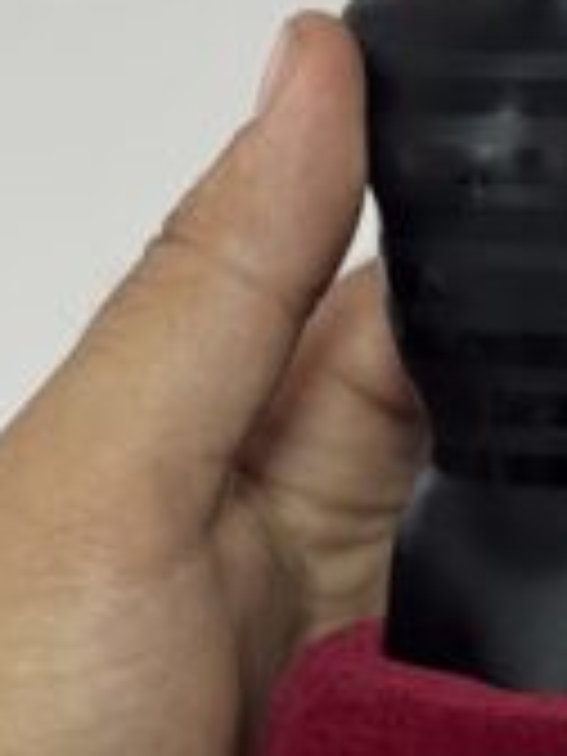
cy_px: 250
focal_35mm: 164
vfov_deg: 12.0
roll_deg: -0.6
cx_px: 590
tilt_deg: -18.1
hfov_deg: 9.0
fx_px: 3582
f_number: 1.78
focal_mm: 6.76
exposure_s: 1/50
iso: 100
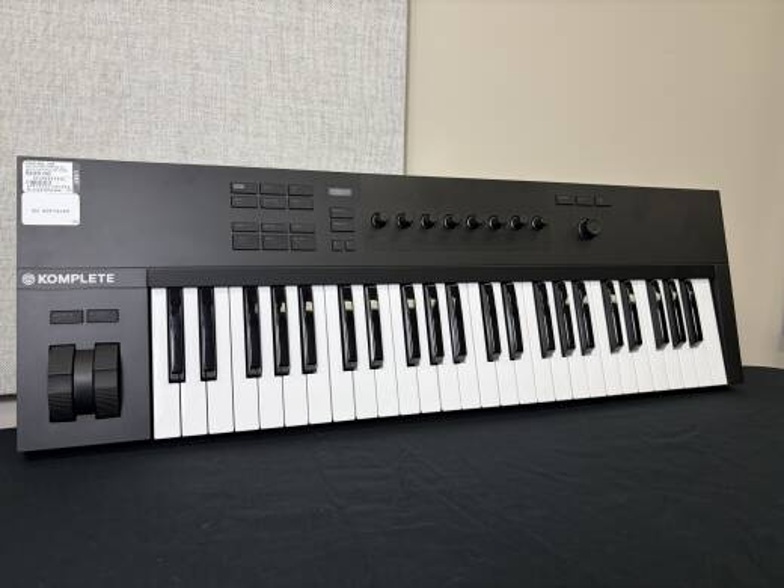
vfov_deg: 53.1
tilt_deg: -7.7
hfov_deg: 67.3
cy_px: 294
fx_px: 589
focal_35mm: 26
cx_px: 392
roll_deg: -0.7
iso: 50
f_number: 1.6
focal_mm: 5.96
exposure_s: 1/120
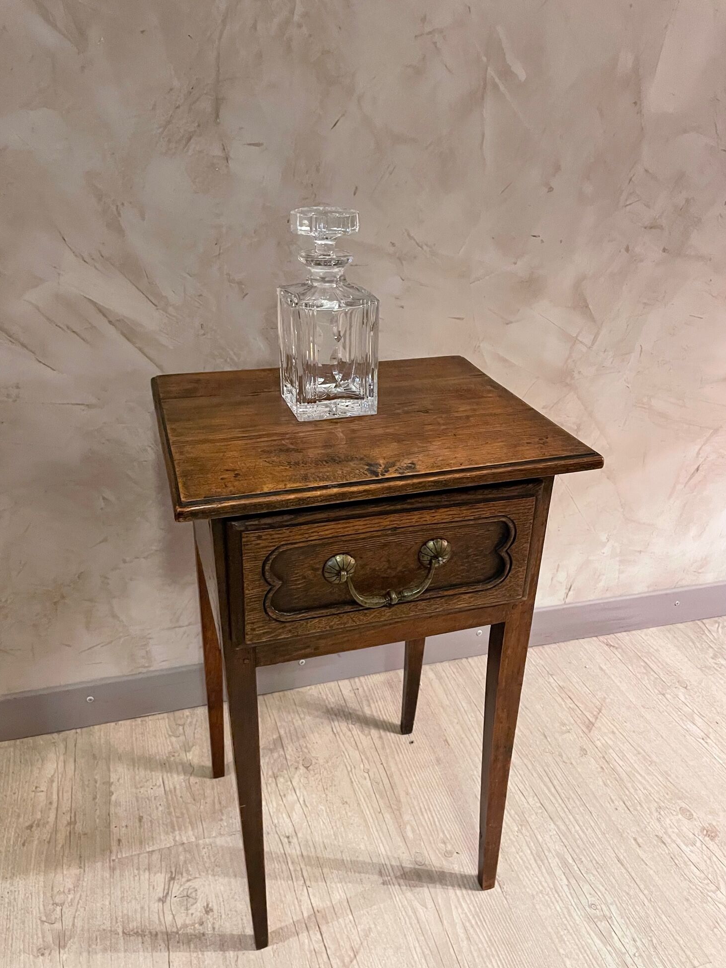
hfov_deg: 51.3
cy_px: 493
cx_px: 376
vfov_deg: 65.3
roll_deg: -0.8
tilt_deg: -26.1
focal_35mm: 27
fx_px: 755
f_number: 1.6
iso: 500
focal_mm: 4.2
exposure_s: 1/50
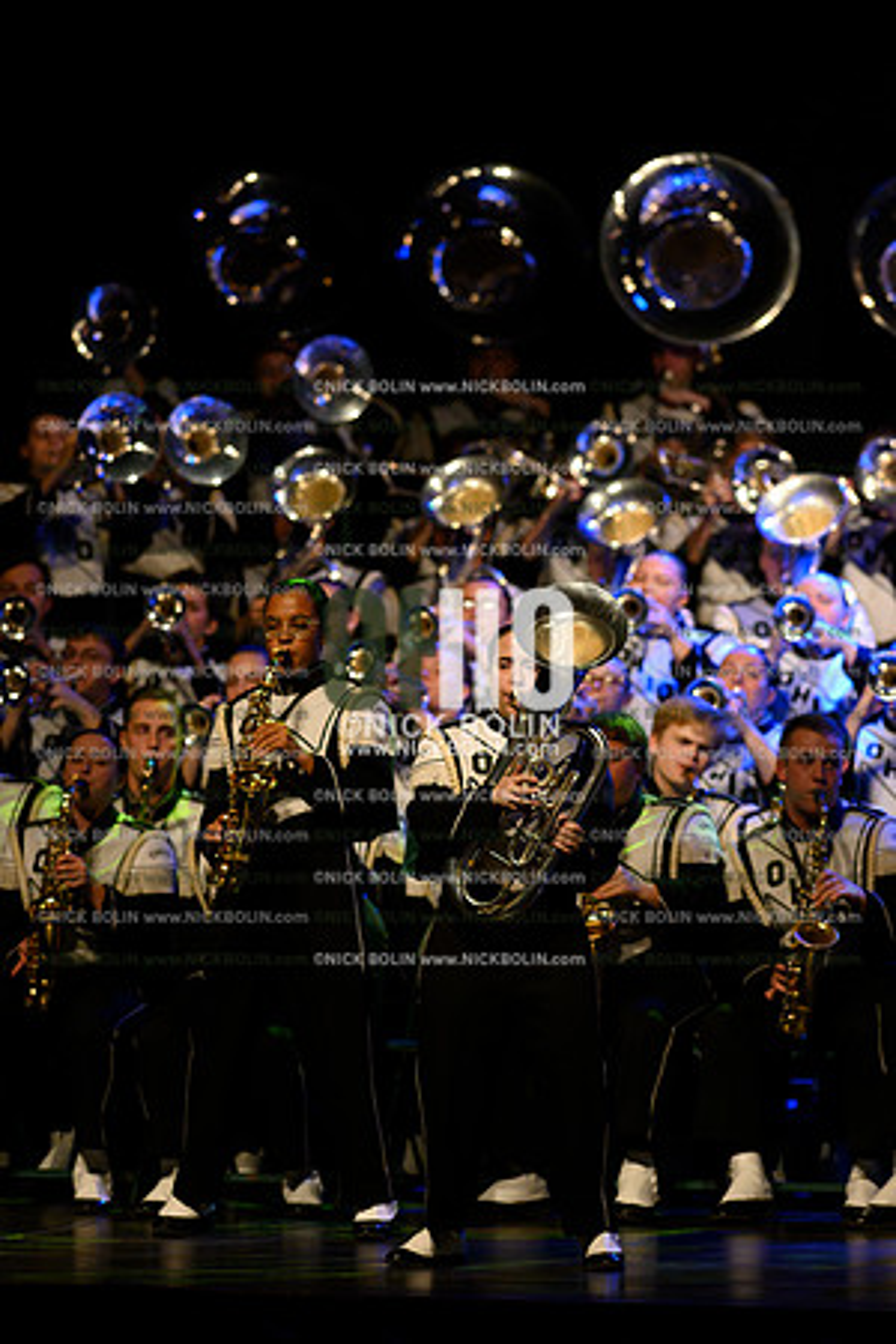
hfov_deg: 4.6
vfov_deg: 6.9
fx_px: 11199
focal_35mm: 300
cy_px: 672
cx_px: 448
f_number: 4
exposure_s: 1/500
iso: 5000
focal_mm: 300
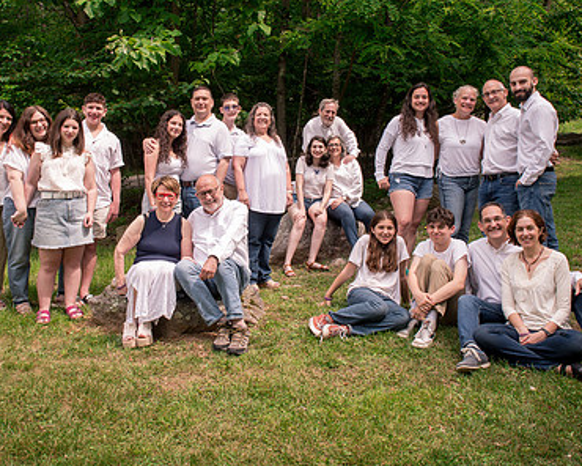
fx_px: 655
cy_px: 180
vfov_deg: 38.9
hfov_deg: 47.9
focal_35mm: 38
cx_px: 259
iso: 400
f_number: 13
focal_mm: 24
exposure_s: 1/125
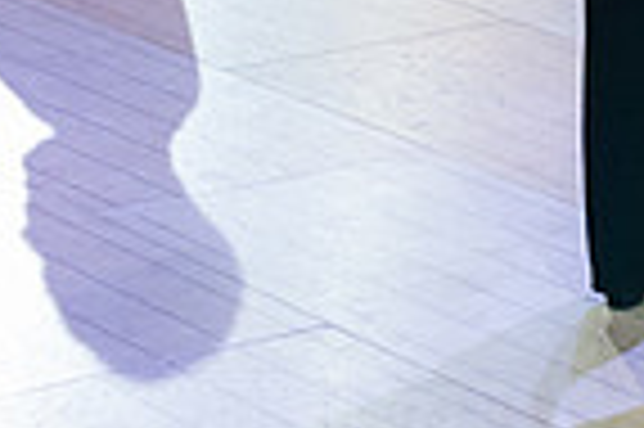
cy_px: -616
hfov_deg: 10.3
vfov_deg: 6.7
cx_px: 904
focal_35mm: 195
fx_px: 3484
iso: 4000
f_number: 2.5
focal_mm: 37
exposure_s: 1/800
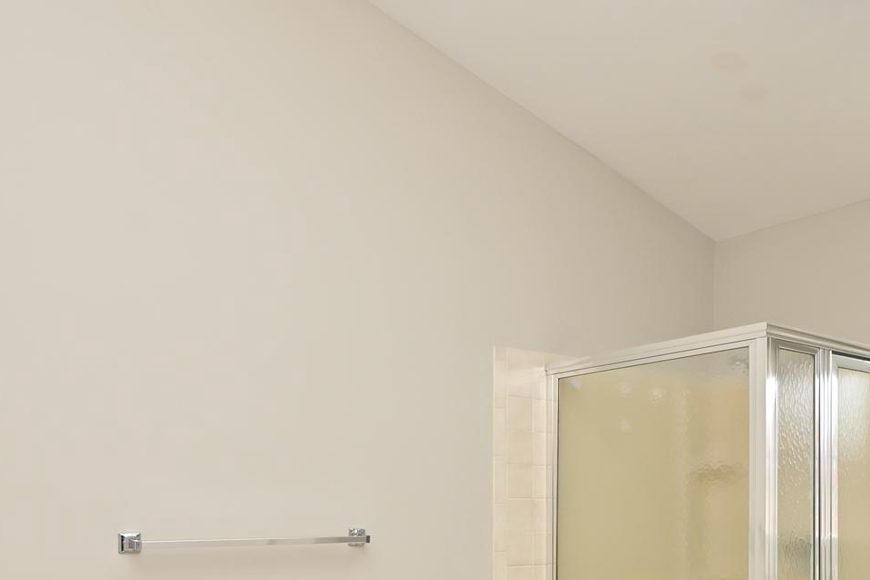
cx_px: 480
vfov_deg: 39.7
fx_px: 773
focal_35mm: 32
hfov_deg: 58.6
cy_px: 452
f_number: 7.1
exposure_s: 1/40
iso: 200
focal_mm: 10
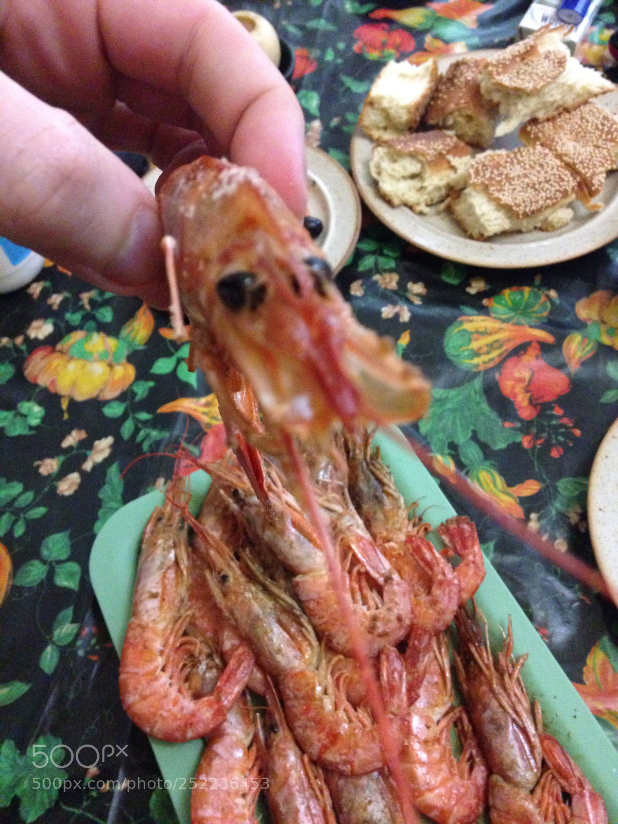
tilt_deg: -59.9
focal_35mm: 33
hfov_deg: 42.9
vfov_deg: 55.4
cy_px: 412
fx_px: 786
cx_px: 309
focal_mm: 4.12
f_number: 2.4
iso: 640
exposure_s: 1/15
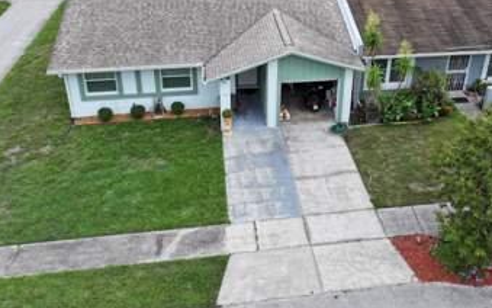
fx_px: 483
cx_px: 267
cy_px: 60
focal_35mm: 36
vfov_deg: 34.2
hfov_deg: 53.9
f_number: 2.8
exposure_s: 1/240
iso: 100
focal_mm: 12.29
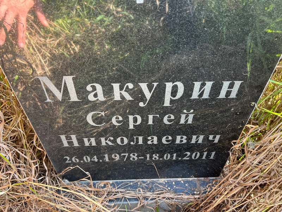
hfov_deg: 67.3
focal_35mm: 26
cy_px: 106
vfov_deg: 53.1
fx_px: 212
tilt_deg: -45.7
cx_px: 141
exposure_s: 1/121
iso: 125
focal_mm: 5.7
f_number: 1.5
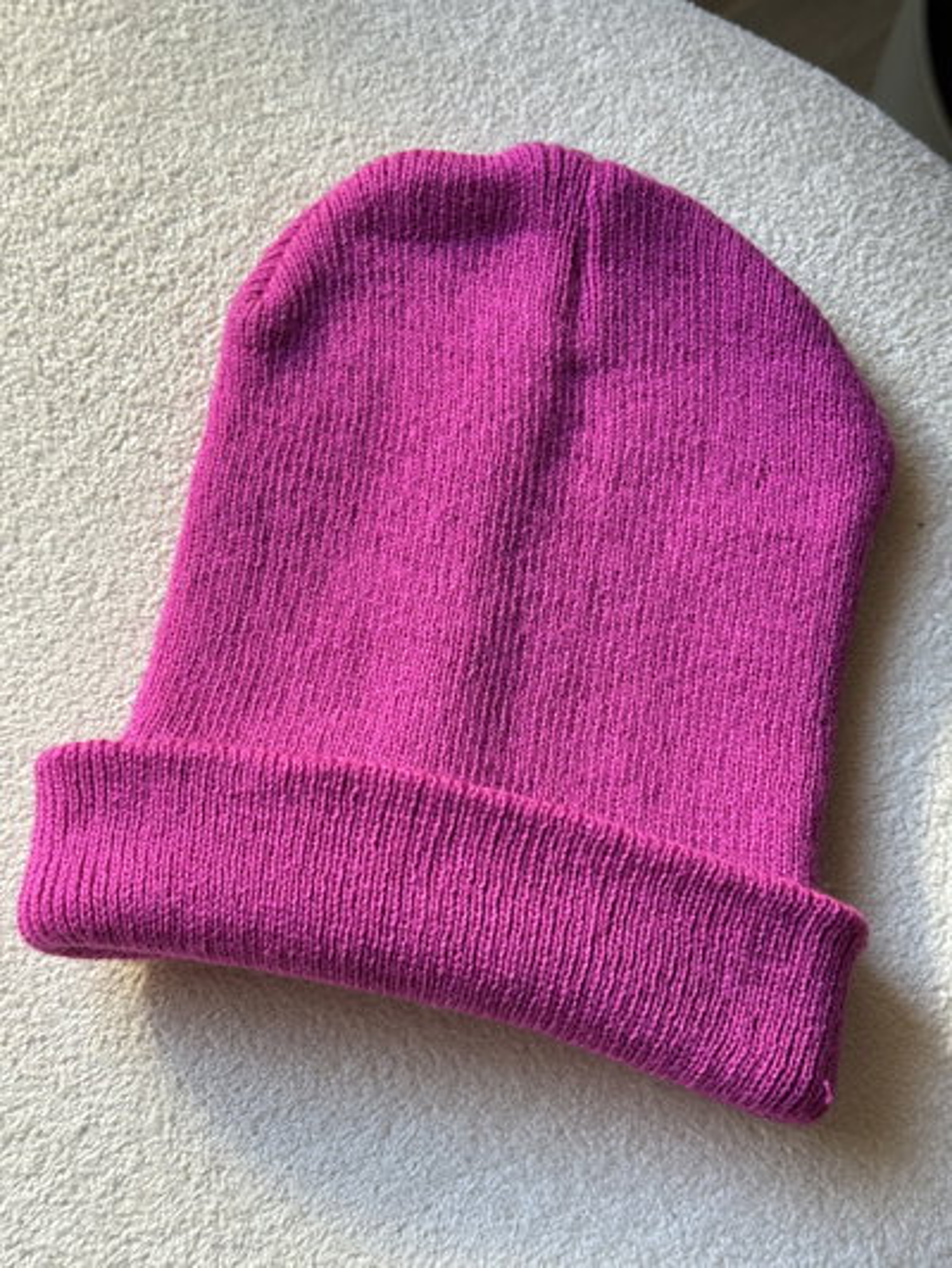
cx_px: 476
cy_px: 634
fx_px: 1759
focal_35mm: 48
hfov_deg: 30.3
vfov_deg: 39.6
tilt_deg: -73.1
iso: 125
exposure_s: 1/60
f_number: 1.78
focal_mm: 6.76
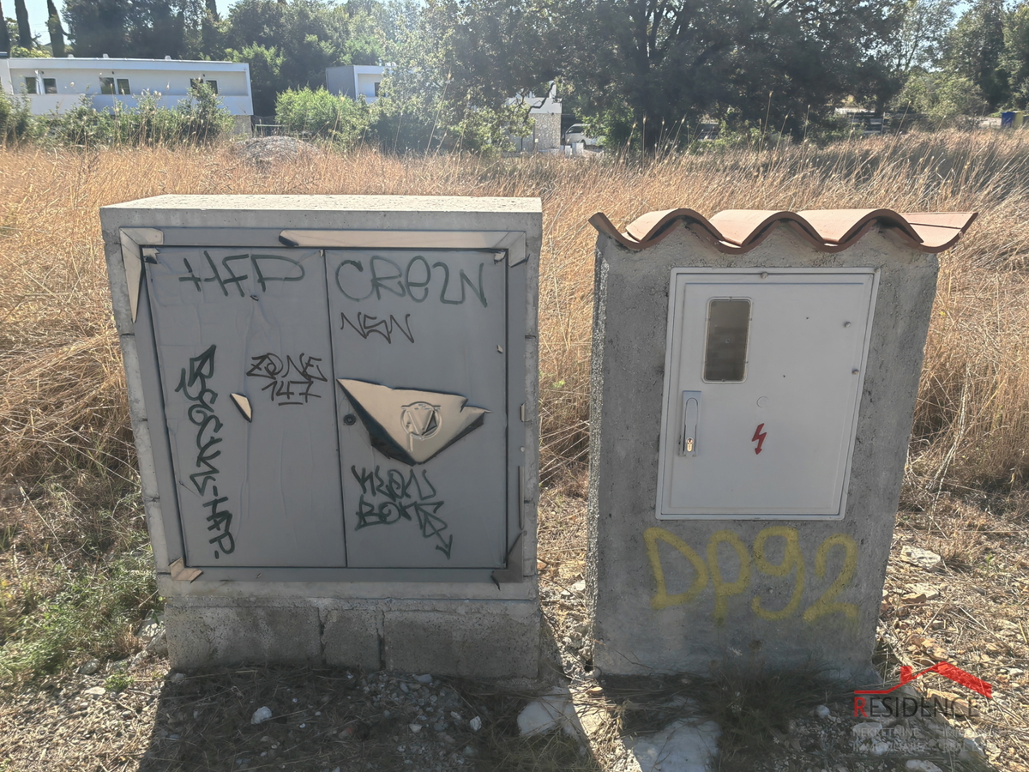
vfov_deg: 51.4
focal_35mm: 27
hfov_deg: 65.3
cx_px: 514
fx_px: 803
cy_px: 386
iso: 50
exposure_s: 1/2890
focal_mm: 5.54
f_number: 1.8
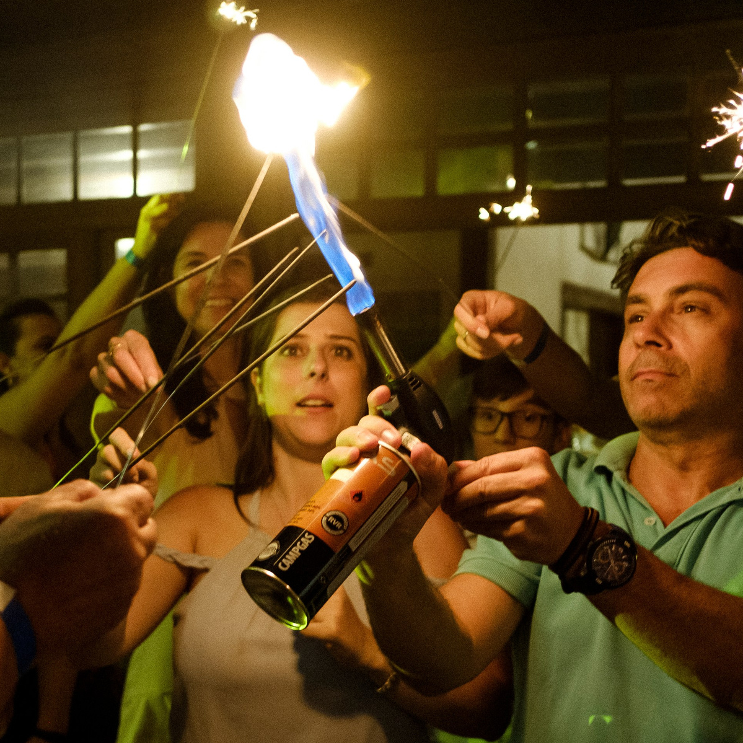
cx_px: 333
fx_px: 1190
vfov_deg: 34.2
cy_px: 520
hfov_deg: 34.6
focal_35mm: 49
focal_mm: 18
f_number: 2.2
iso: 2500
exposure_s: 1/125
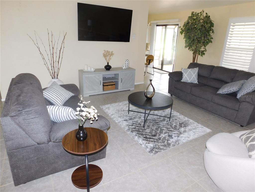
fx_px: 169
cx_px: 128
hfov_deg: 73.9
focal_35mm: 23
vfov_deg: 58.9
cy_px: 96
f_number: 3
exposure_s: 1/30
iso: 200
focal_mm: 4
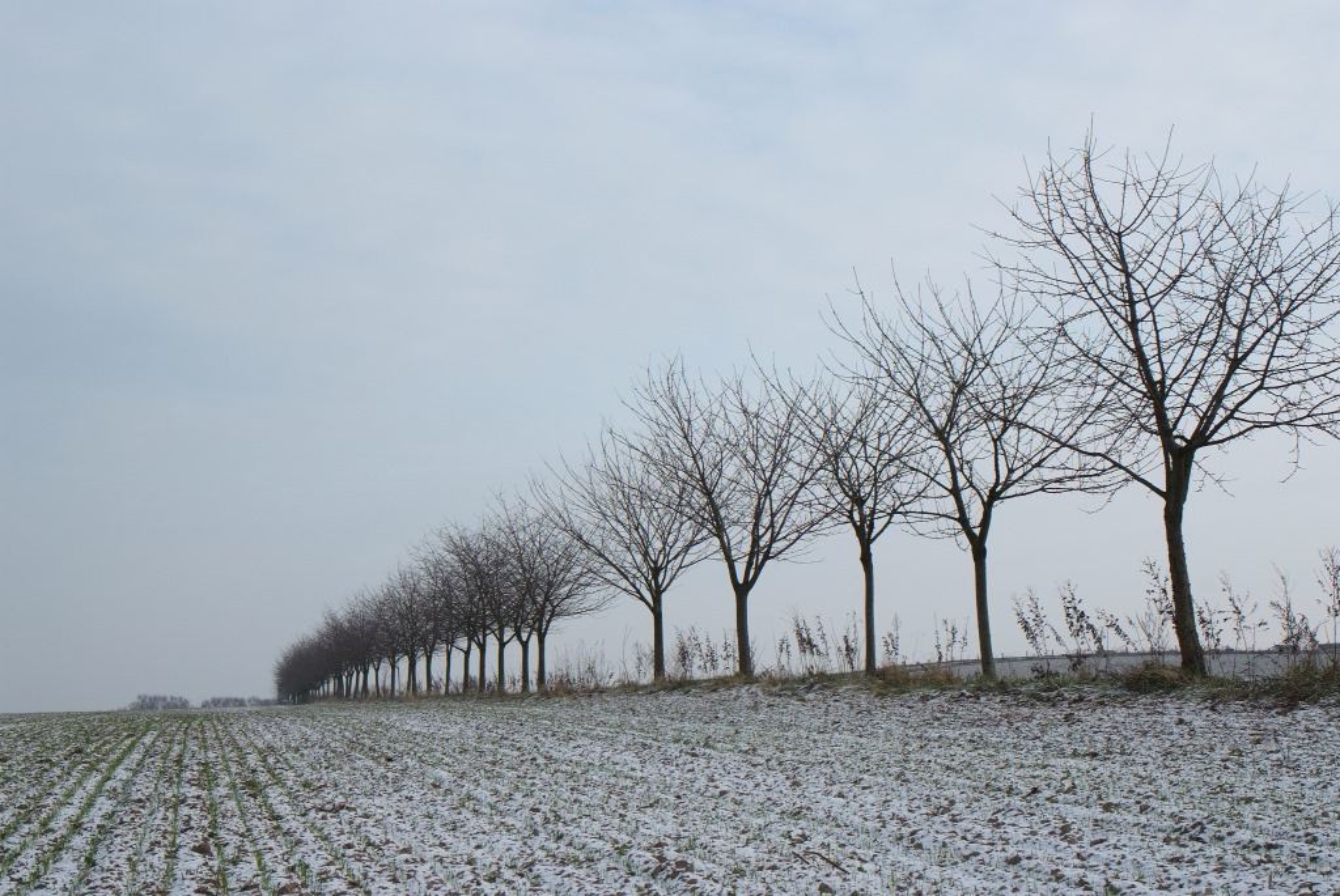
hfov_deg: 43.6
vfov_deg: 29.9
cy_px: 448
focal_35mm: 45
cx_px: 670
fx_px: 1677
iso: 400
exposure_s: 1/350
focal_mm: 30
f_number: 10
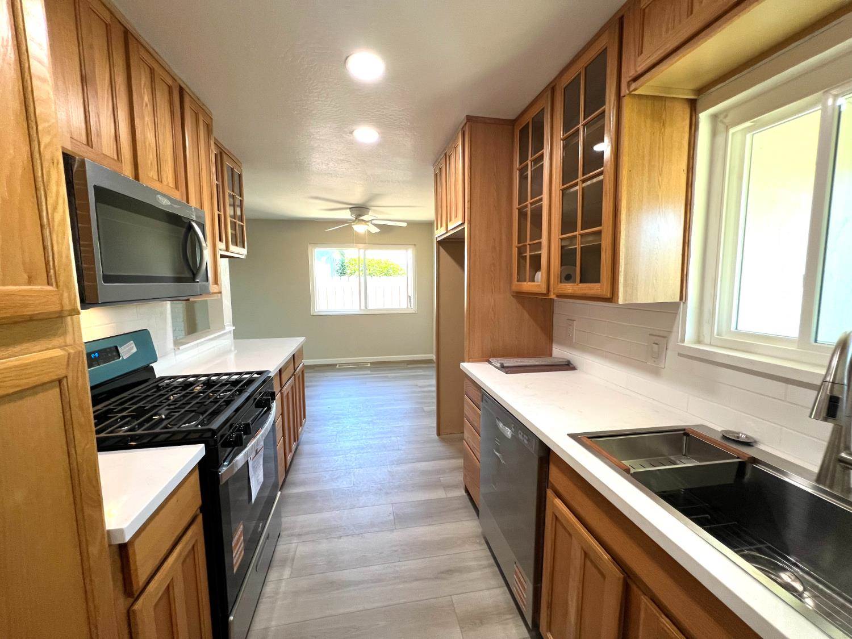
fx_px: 320
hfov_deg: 106.2
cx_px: 426
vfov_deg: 89.9
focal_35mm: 13
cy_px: 320
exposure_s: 1/120
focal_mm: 1.57
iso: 200
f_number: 1.8
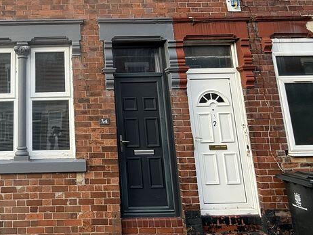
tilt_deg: +11.3
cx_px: 57
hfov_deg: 53.9
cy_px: 75
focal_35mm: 31
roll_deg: +0.2
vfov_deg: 44.7
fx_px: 280
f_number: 2.2
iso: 50
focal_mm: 2.22
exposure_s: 1/315
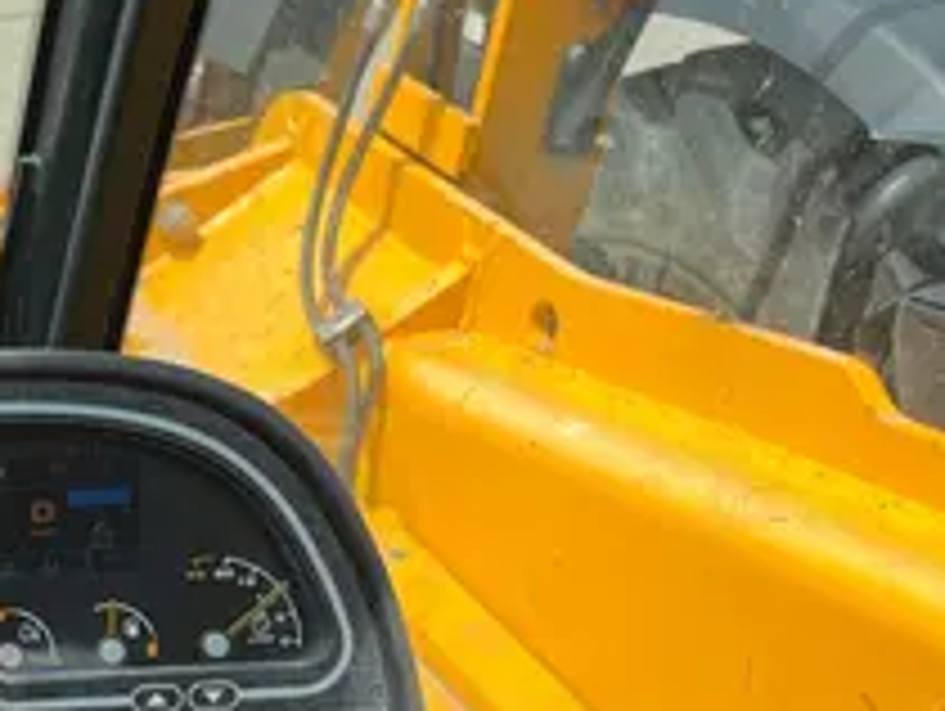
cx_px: -243
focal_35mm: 68
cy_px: 794
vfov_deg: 20.6
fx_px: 1858
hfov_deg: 25.1
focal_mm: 5.1
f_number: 1.6
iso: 50
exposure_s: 1/1066
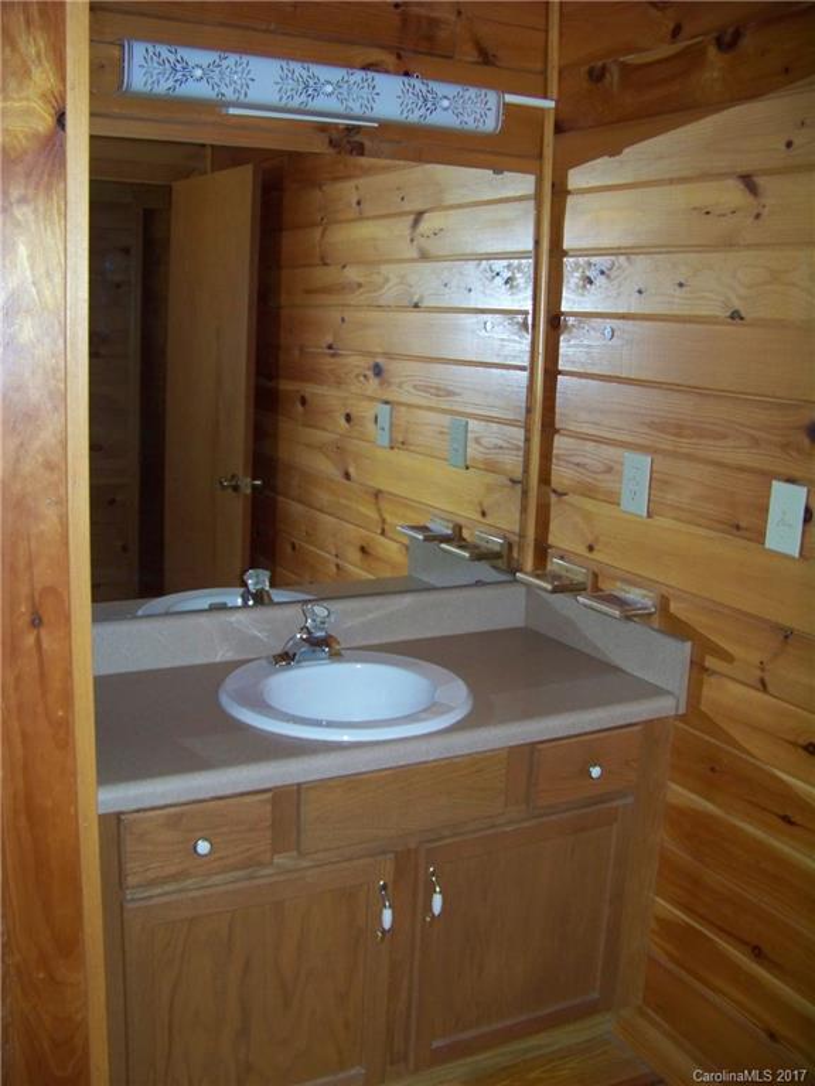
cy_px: 543
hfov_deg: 39.7
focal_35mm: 36
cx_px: 408
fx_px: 1130
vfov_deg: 51.4
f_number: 2.8
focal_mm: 5.85
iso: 200
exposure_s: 1/30
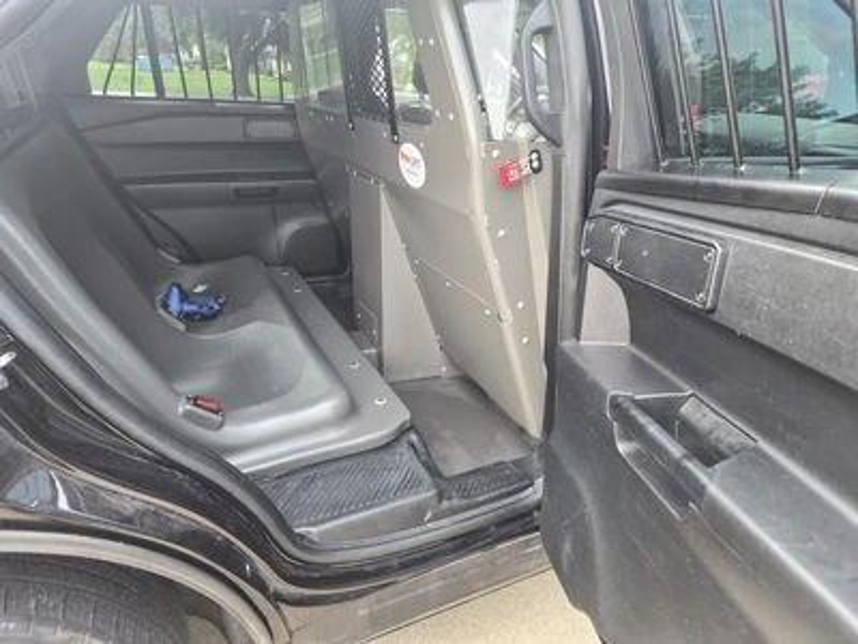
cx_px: 429
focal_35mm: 23
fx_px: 570
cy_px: 322
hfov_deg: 73.9
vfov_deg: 58.9
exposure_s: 1/120
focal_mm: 5.4
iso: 200
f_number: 1.8
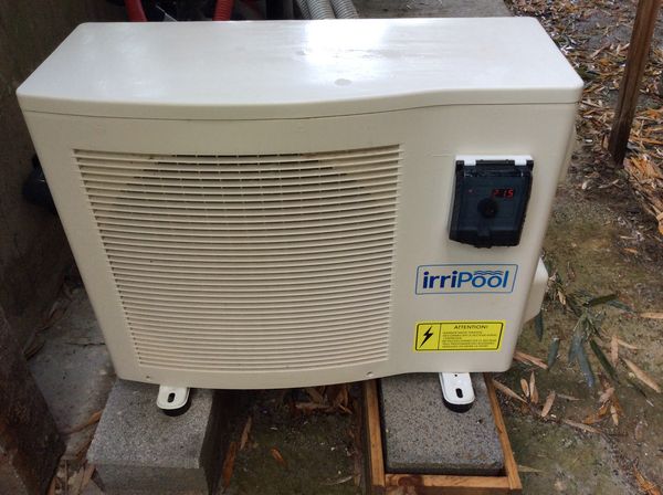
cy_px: 248
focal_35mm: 32
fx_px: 612
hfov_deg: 56.9
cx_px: 332
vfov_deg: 44.0
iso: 50
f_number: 2.4
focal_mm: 3.3
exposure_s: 1/100
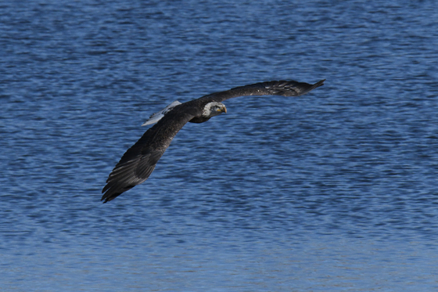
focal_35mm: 900
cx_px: 219
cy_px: 146
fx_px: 10946
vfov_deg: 1.5
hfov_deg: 2.3
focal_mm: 600
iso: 2000
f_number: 20
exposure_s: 1/2000
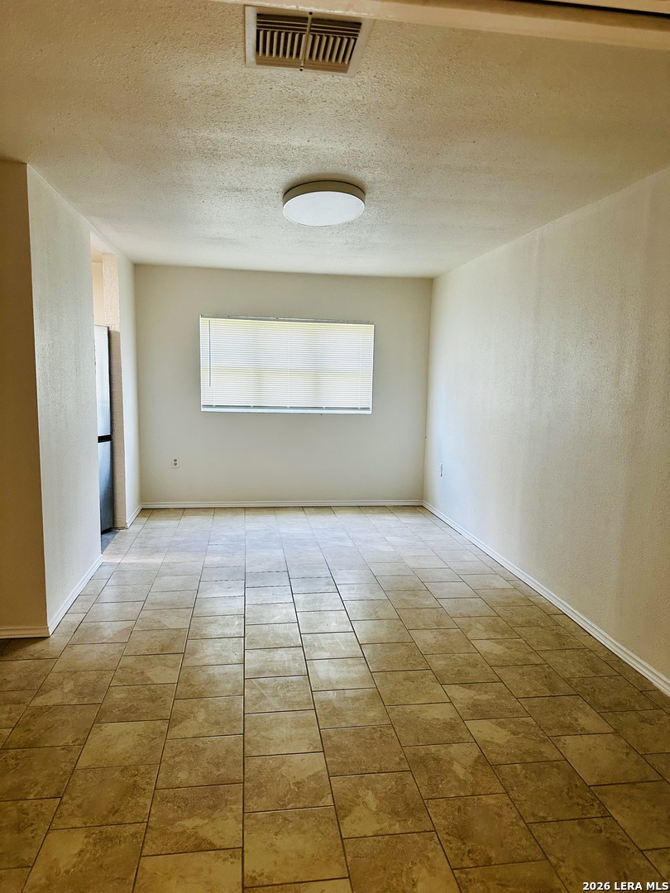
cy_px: 446
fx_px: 619
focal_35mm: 24
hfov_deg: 56.8
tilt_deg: -6.2
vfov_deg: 71.6
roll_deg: -2.8
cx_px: 335
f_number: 1.78
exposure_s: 1/77
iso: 250
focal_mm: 6.86
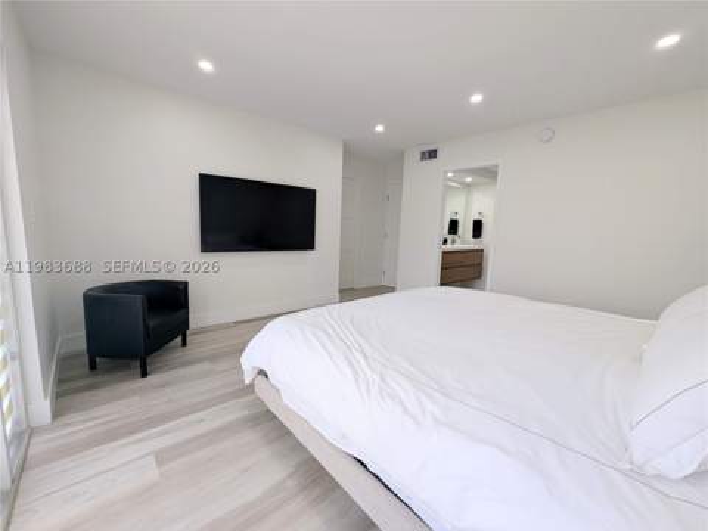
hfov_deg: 106.2
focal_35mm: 13
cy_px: 266
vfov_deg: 89.9
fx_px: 266
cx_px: 354
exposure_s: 1/60
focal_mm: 1.95
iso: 38
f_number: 2.2
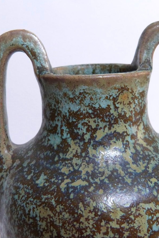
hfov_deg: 31.8
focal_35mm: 42
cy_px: 119
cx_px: 94
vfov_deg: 46.4
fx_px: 278
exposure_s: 1/60
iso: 320
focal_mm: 5.2
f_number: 2.9
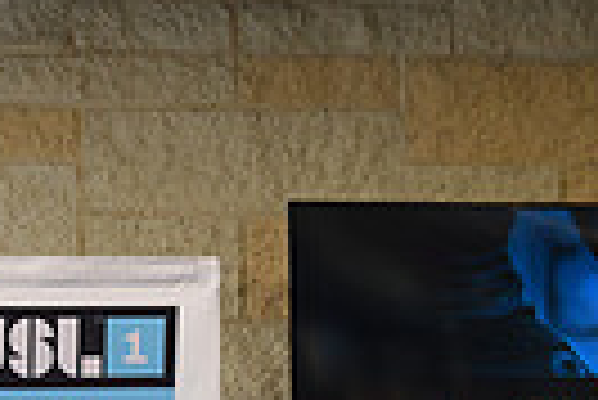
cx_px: 805
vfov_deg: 6.7
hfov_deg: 10.2
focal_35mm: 196
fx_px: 3259
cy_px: 865
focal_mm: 45
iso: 400
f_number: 3.5
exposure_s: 1/60
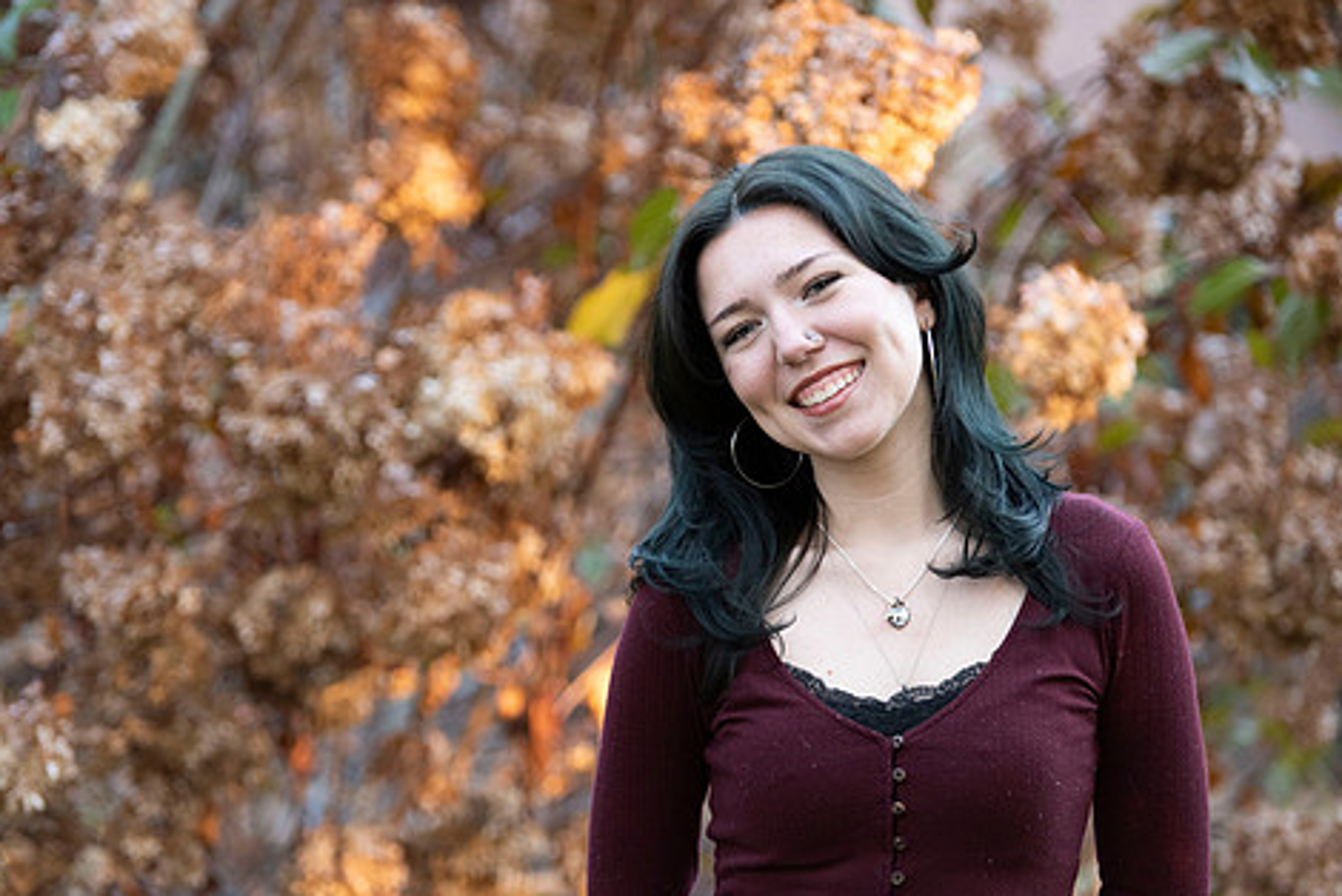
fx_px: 6900
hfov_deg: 11.1
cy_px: 498
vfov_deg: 7.4
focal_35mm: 185
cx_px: 628
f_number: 3.2
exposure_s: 1/250
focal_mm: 150
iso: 1250
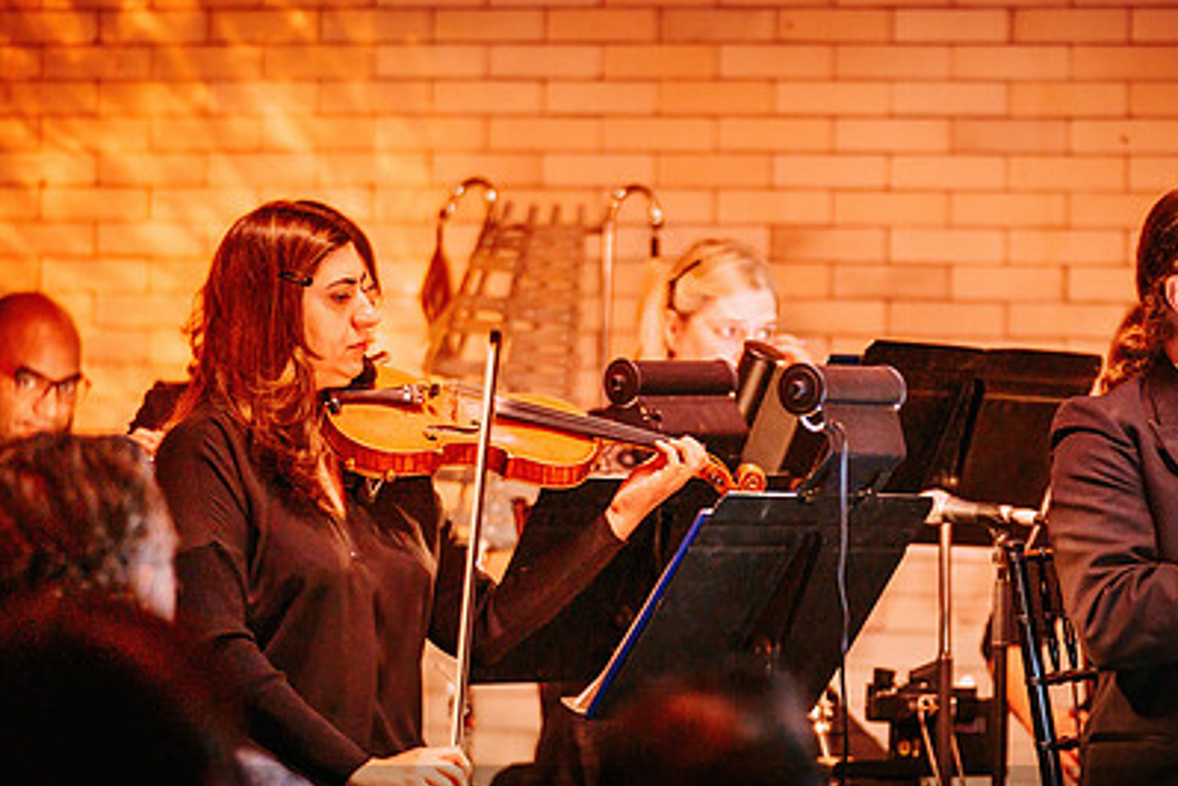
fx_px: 6609
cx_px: 729
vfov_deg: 6.8
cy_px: 459
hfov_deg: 10.2
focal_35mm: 202
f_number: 2.8
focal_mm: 139
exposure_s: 1/60
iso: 1000
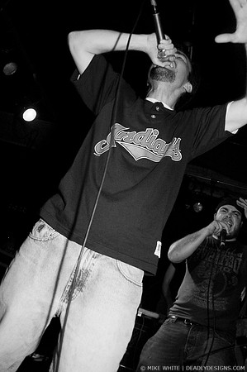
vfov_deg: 62.0
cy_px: 186
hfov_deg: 43.5
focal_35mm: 30
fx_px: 309
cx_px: 124
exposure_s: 1/60
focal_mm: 20
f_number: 3.2
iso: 800
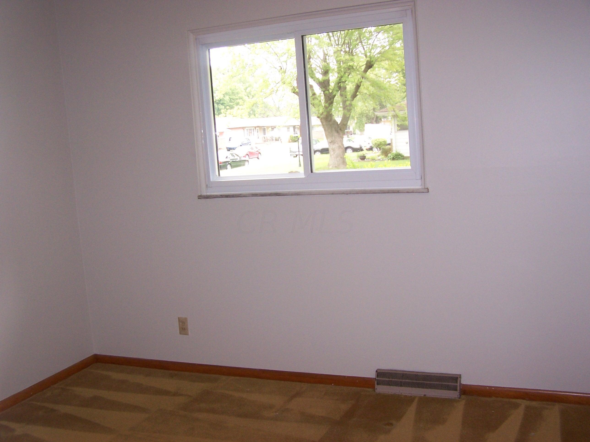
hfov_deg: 49.0
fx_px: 648
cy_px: 221
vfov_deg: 37.7
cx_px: 295
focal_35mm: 38
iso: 140
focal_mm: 6.3
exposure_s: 1/60
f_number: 2.8
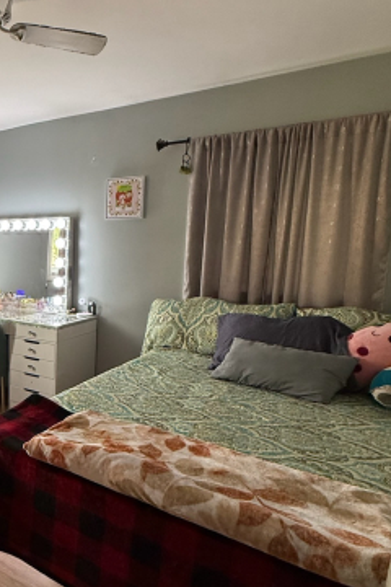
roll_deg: -1.1
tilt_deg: -10.6
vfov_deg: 67.2
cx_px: 28
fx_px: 440
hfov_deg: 43.2
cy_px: 327
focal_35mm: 27
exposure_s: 1/100
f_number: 2.2
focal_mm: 2.22
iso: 320
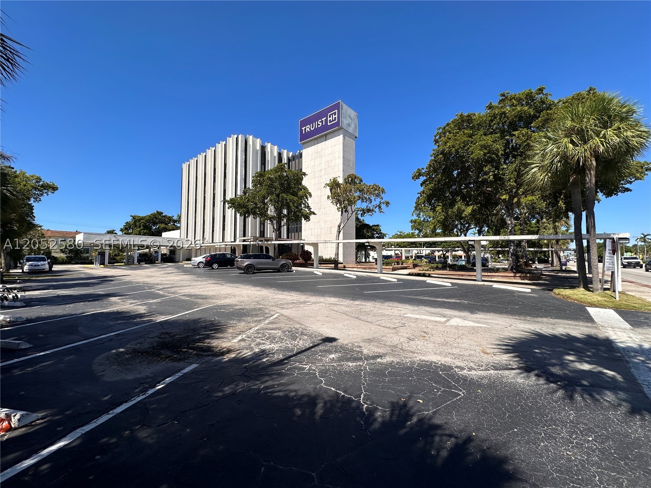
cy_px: 244
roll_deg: +0.5
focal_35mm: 14
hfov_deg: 102.1
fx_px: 263
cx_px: 326
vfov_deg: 85.7
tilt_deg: +3.7
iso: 50
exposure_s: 1/2564
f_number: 2.2
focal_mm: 2.22
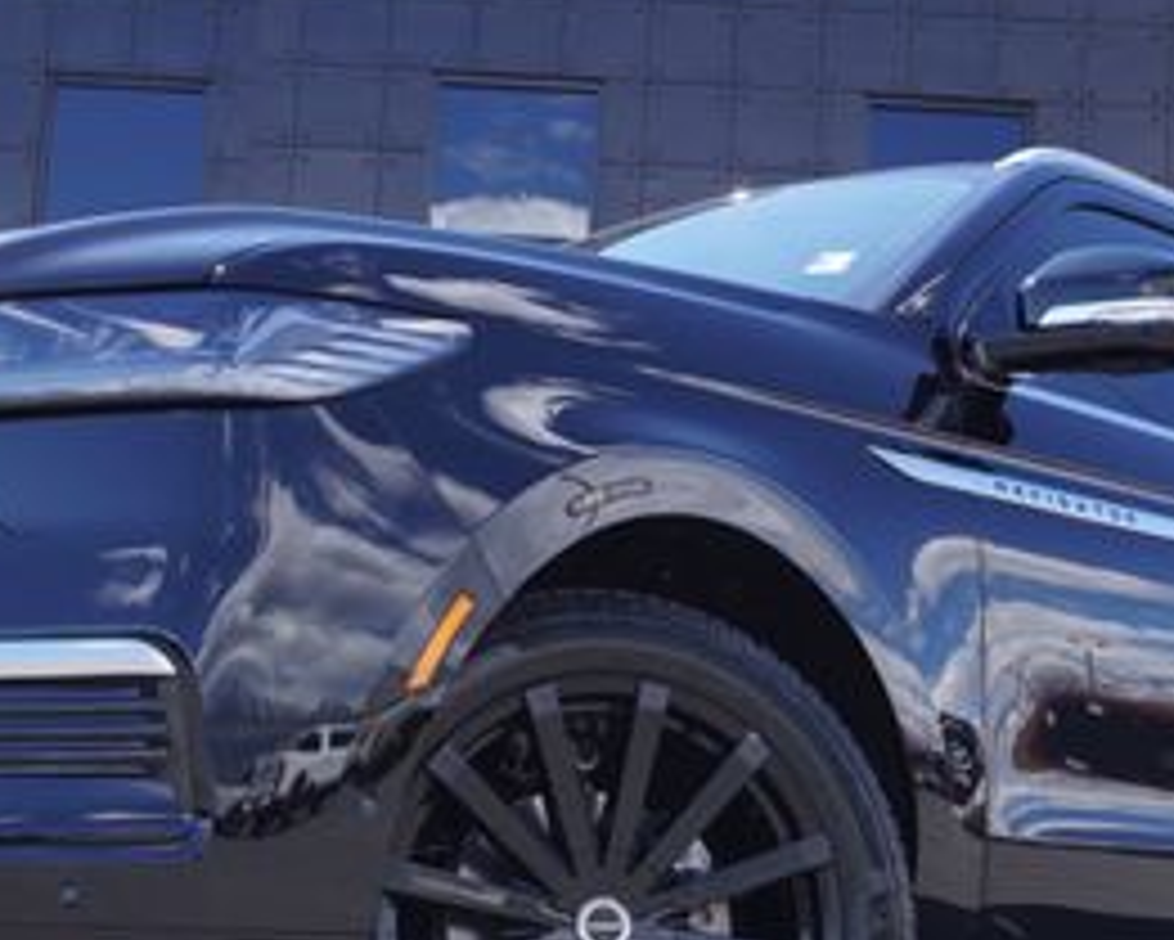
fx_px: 2398
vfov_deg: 22.2
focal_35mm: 69
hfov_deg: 27.5
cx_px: 562
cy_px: 544
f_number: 5.6
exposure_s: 1/160
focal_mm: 20
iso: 100
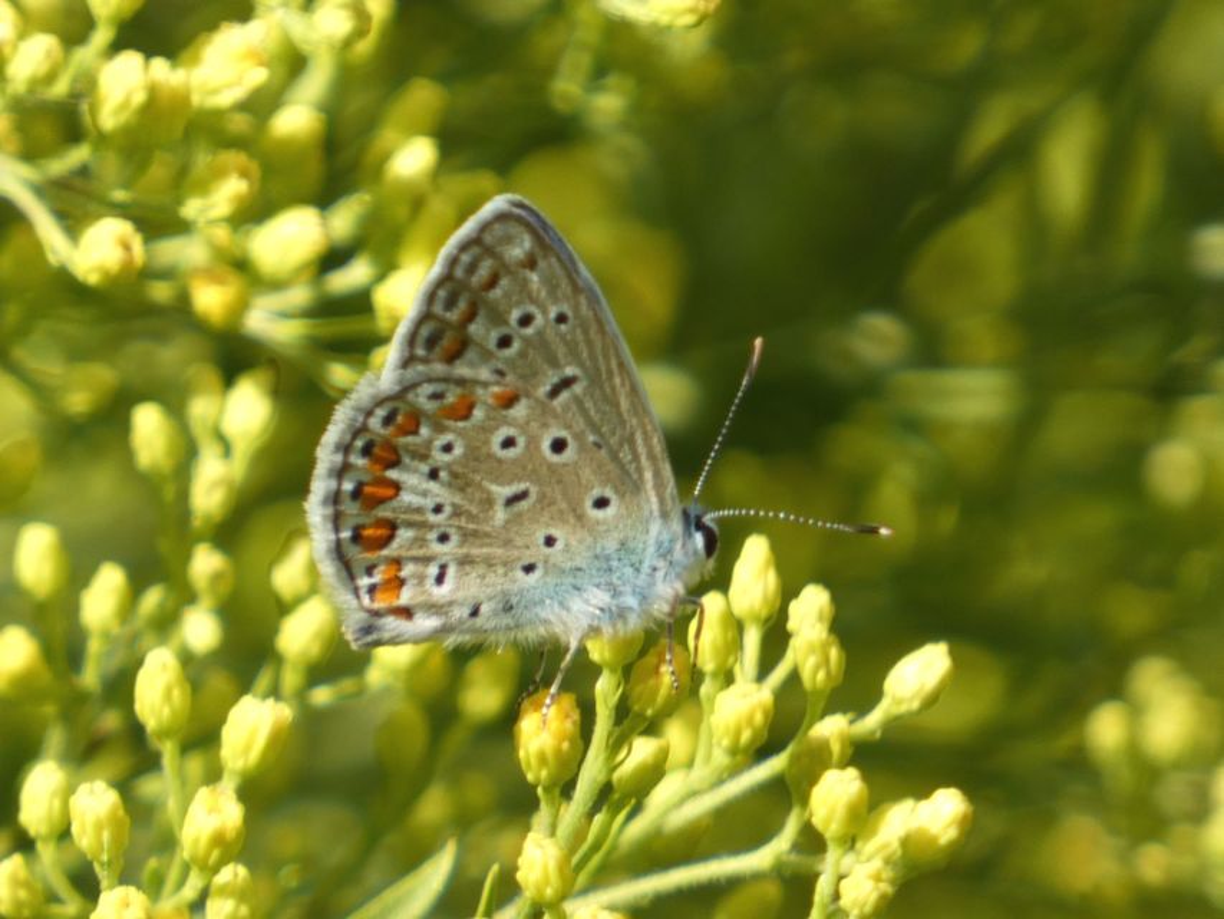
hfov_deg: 1.7
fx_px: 42437
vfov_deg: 1.2
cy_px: 460
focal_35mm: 1200
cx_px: 612
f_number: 5.9
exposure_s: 1/125
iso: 80
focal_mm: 215
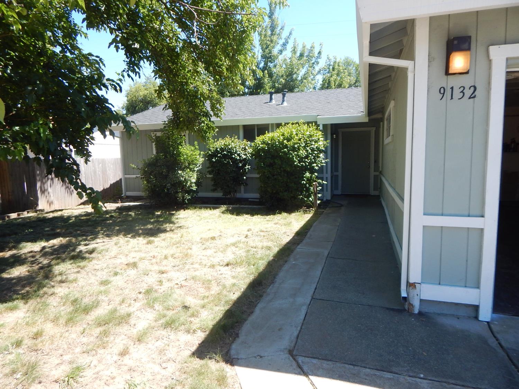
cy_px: 194
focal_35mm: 22
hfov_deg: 76.4
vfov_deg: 61.1
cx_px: 260
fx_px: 330
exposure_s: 1/500
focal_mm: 4
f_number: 3
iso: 125
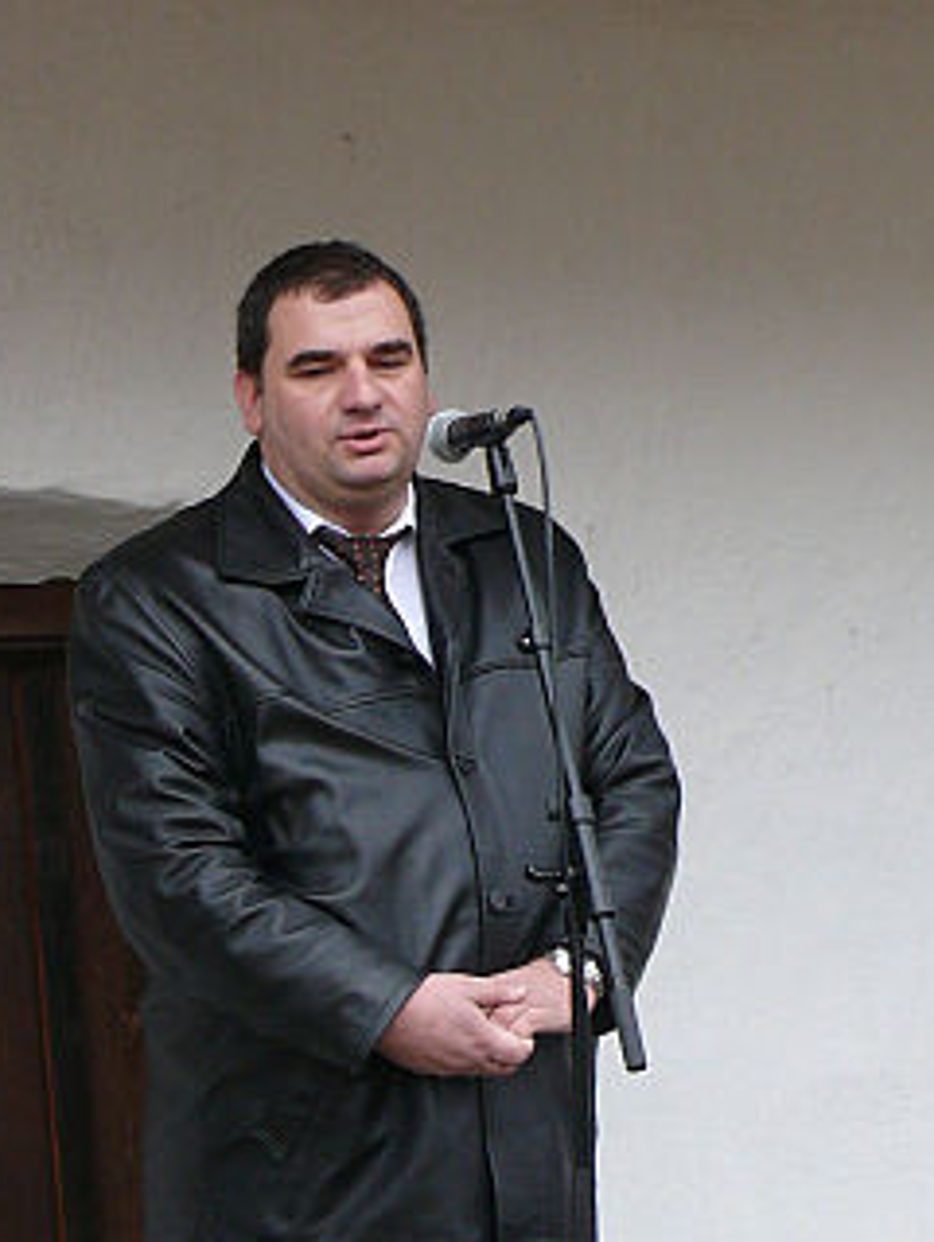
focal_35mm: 139
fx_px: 4991
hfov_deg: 10.7
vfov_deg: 14.1
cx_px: 354
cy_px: 1012
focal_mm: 11.2
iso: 100
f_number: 3.2
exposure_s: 1/100
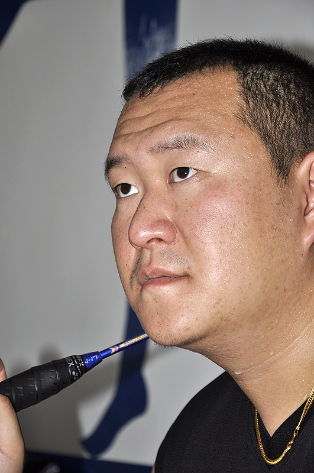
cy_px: 236
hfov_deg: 13.0
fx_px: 1378
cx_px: 157
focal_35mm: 105
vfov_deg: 19.5
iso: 200
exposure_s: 1/200
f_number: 5.3
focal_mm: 70
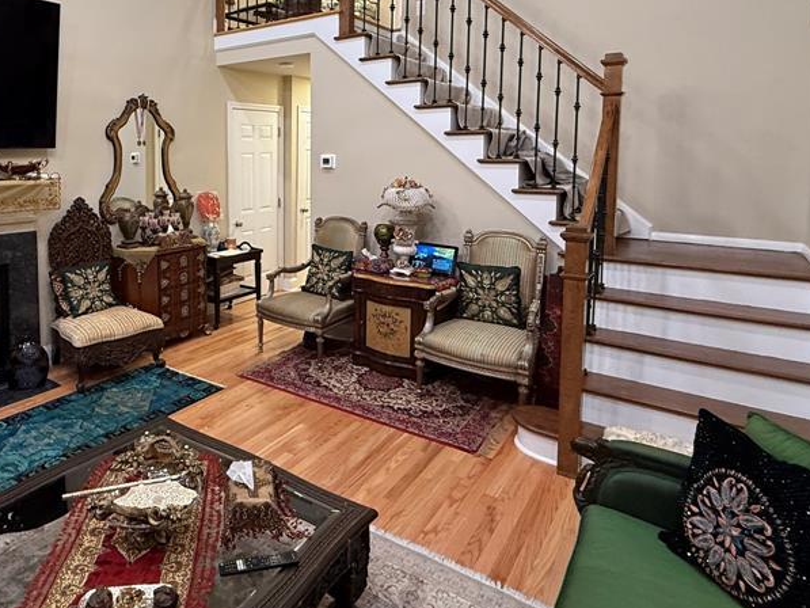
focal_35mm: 24
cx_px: 263
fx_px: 562
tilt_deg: -3.8
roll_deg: -0.6
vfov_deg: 55.4
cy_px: 194
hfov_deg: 69.3
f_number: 2.2
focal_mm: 2.22
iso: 320
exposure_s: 1/63
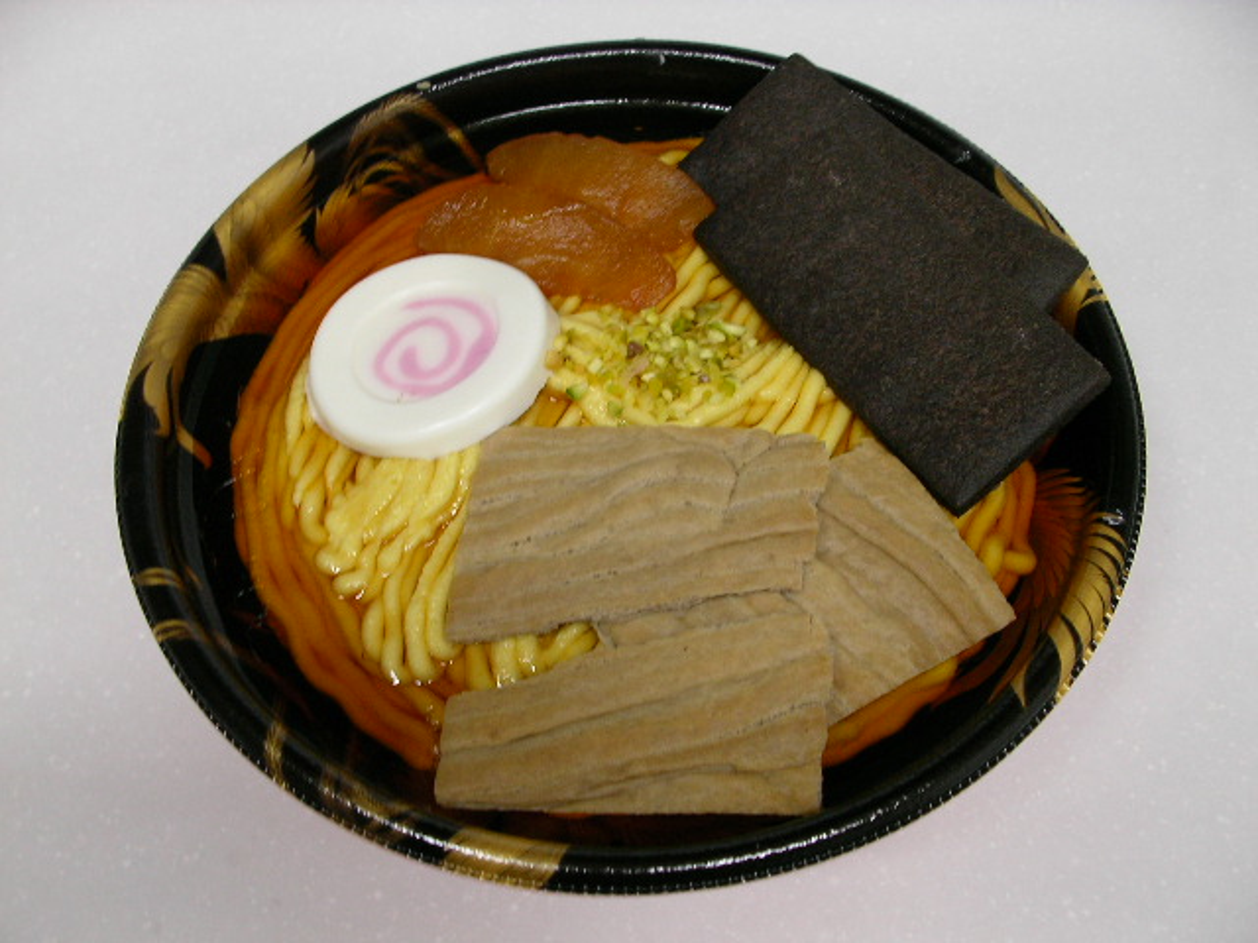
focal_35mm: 38
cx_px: 629
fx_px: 1381
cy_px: 472
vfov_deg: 37.7
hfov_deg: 49.0
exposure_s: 1/15
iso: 100
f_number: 3.5
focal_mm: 5.8
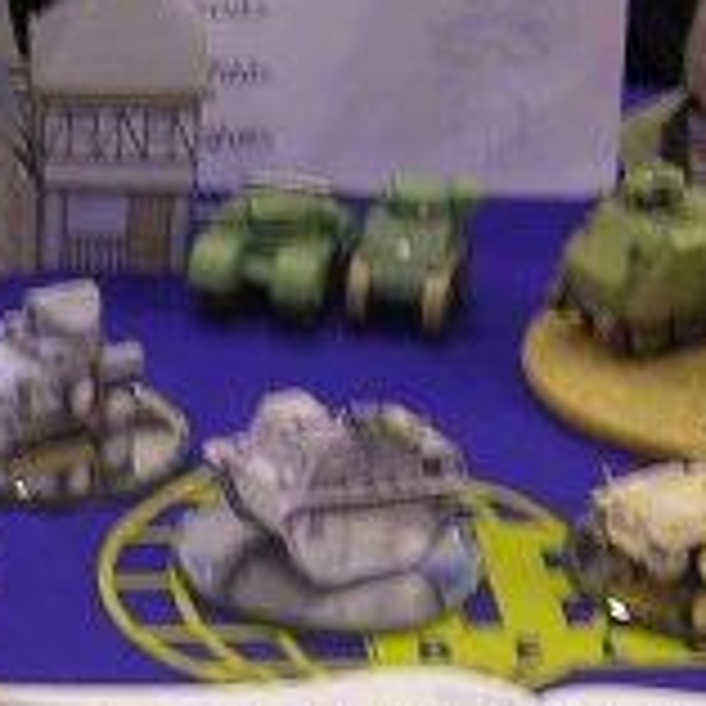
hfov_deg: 10.1
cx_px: -135
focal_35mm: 171
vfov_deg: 10.2
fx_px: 3946
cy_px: 432
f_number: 3.2
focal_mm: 6.3
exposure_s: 1/7.5
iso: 50
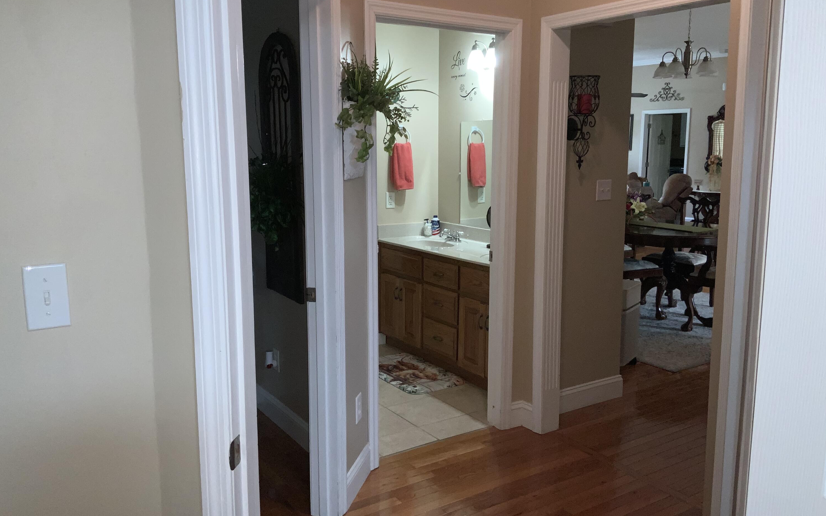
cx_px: 415
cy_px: 251
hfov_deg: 61.2
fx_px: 698
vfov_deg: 40.6
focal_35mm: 31
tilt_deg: -8.1
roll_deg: -0.2
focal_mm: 3
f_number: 1.8
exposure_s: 1/60
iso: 50
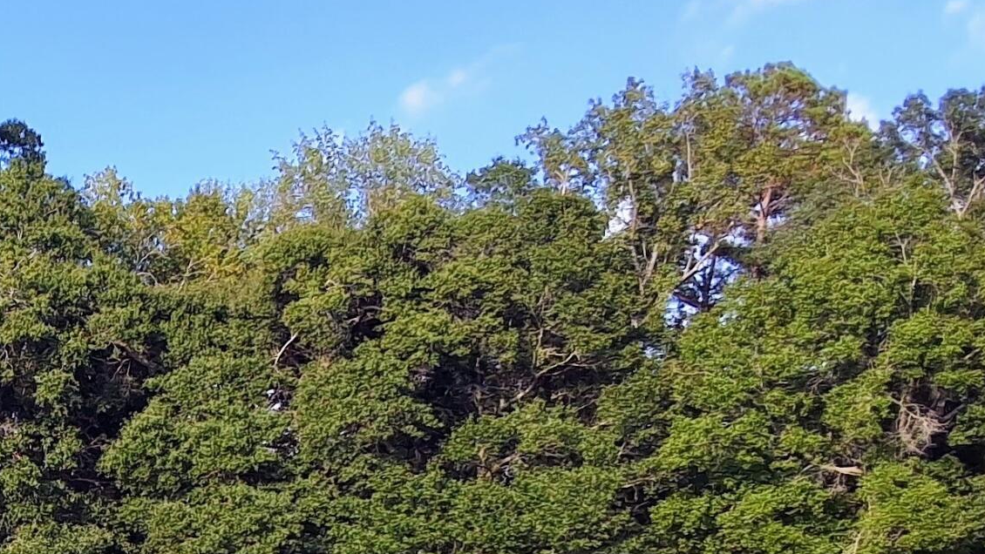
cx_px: -187
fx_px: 2116
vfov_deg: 13.9
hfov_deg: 23.9
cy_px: 861
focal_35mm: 81
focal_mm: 2.91
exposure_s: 1/646
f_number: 1.9
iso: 32
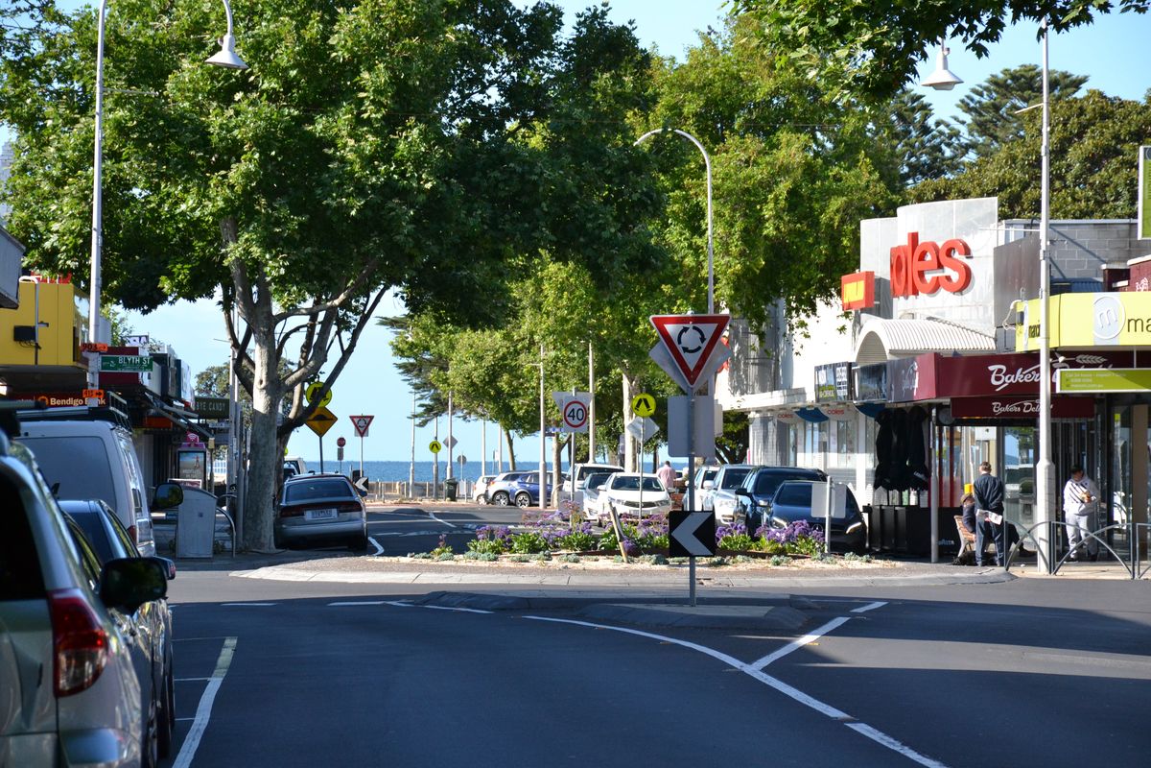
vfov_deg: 8.7
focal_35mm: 158
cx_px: 576
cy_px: 384
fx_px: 5035
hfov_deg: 13.0
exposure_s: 1/1000
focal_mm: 105
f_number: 8
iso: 800
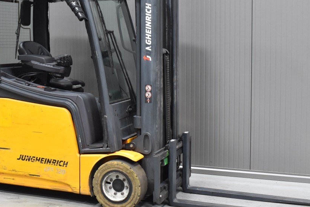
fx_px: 506
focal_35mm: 59
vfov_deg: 23.1
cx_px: 103
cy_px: 83
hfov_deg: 33.8
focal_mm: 27
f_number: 5.6
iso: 1600
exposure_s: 1/25
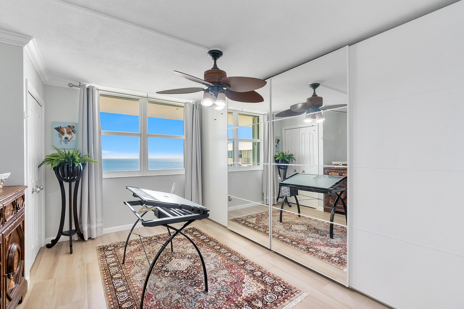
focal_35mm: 16
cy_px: 153
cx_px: 231
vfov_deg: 73.7
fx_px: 206
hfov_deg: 96.7
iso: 800
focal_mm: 10
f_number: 8
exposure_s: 1/60
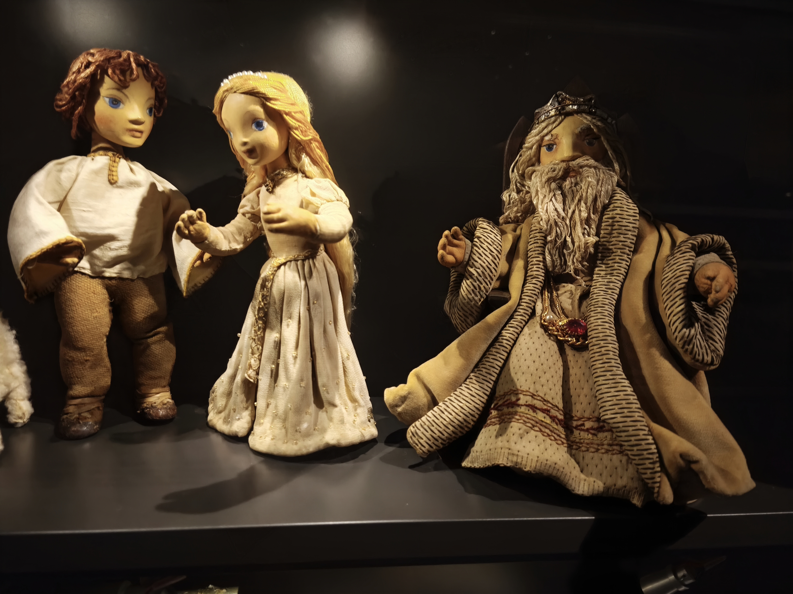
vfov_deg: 58.9
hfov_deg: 73.9
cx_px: 396
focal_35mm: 23
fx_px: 527
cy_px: 297
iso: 3200
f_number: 1.7
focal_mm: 5.35
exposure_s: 1/19.2
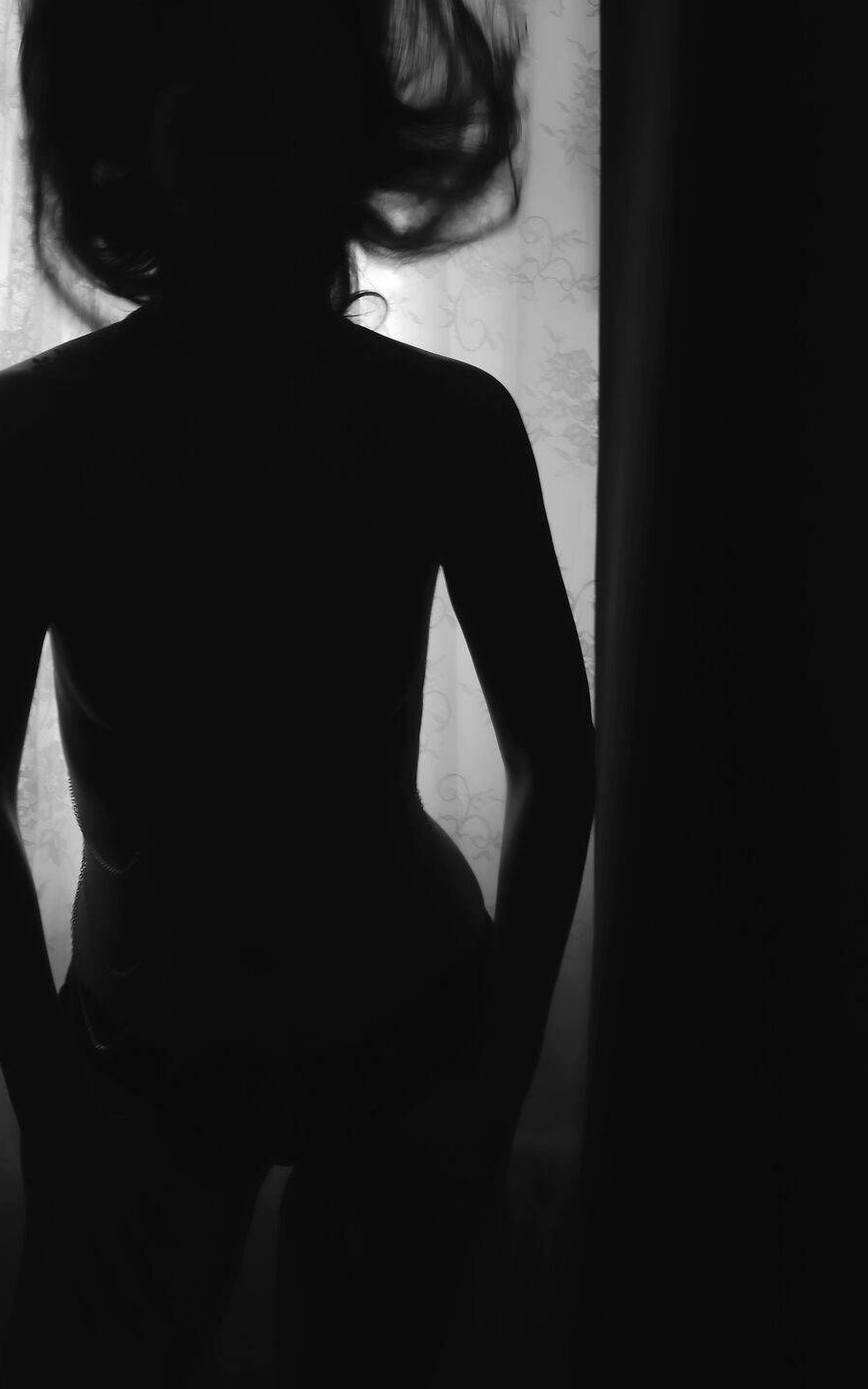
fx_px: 5448
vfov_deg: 14.5
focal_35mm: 144
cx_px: 111
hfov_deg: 9.1
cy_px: 779
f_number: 5.6
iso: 800
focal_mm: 85
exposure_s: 1/60
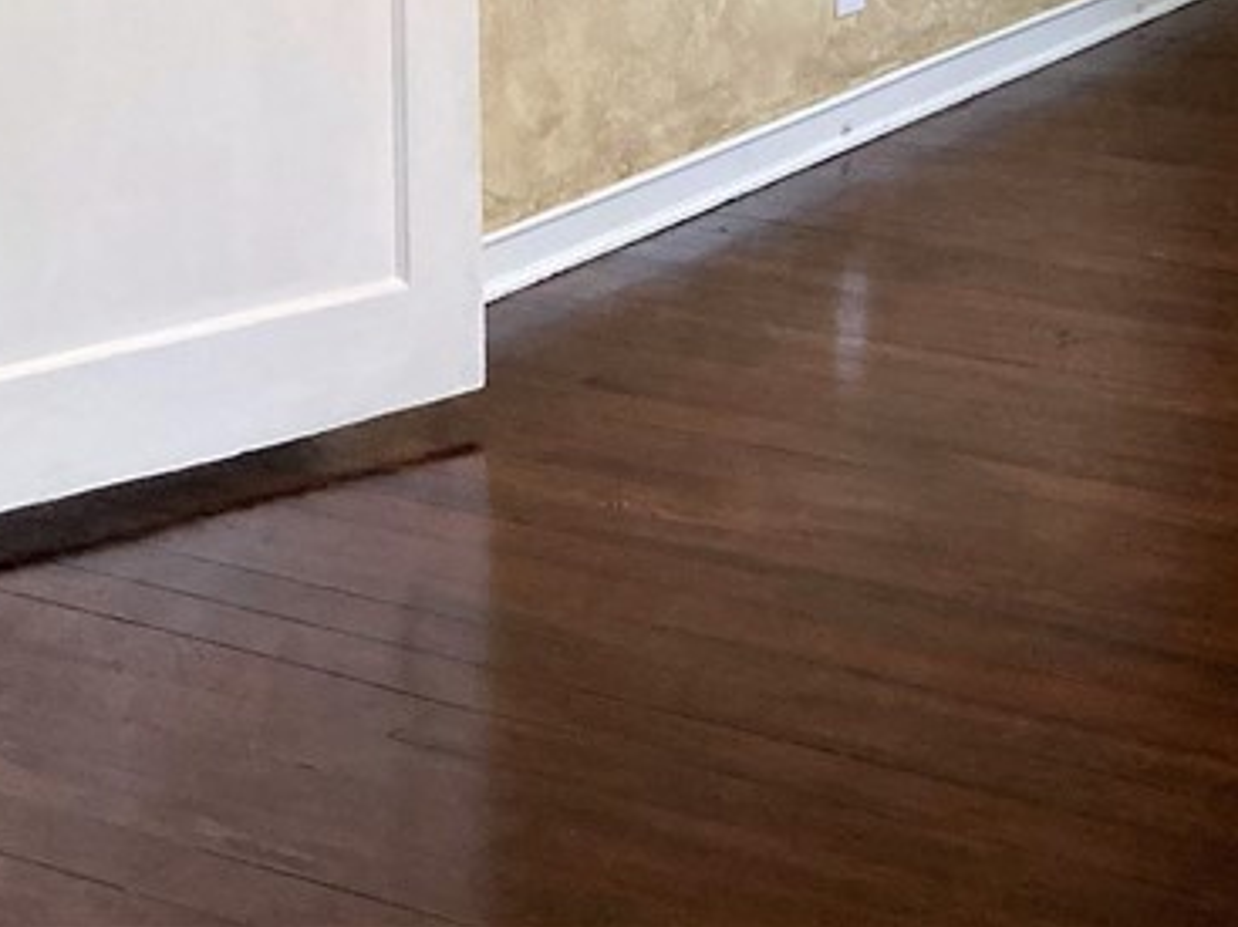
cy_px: -362
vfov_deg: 17.4
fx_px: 2789
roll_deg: +0.9
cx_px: 1189
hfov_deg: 24.1
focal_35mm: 78
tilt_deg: -4.4
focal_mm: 3.99
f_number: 1.8
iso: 250
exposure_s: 1/60
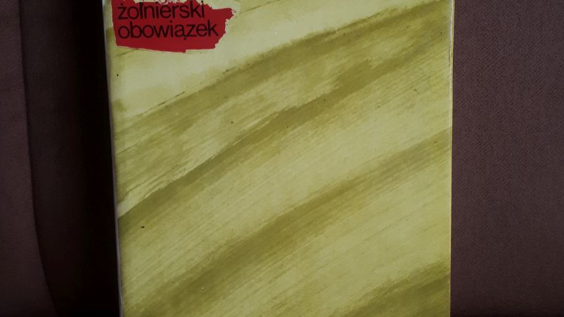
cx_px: 285
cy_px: 130
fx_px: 598
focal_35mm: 40
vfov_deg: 29.6
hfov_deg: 50.5
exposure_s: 1/33
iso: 80
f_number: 1.9
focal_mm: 3.6
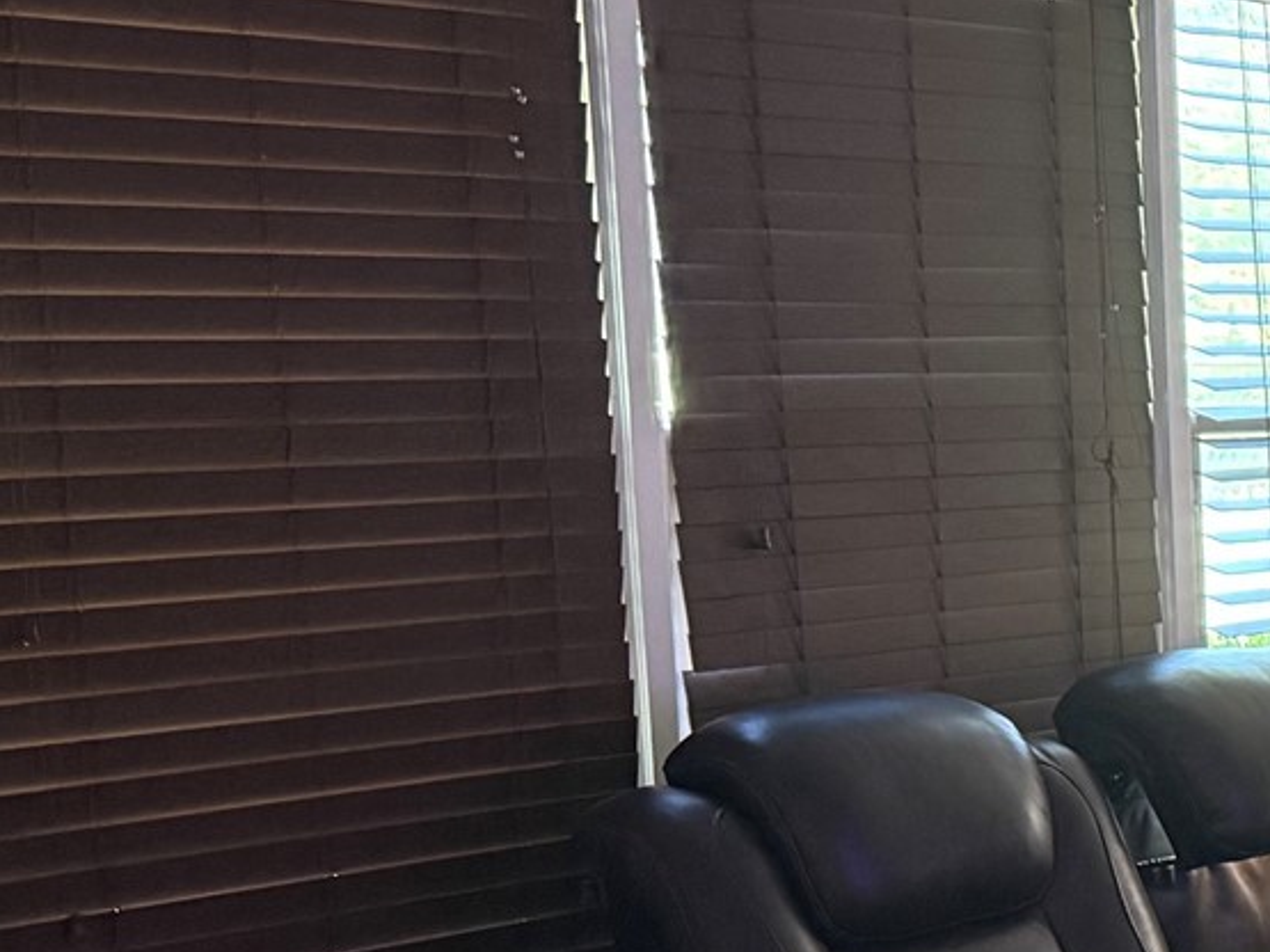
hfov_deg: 19.1
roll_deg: -1.4
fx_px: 3044
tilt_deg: -10.7
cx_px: 2153
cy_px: 943
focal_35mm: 83
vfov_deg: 17.4
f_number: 1.78
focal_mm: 6.76
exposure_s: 1/60
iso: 500
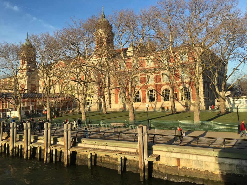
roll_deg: +2.5
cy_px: 92
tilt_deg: +2.9
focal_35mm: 29
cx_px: 124
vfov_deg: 48.2
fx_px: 207
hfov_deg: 61.7
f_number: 2.2
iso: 25
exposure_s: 1/1099
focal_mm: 4.15
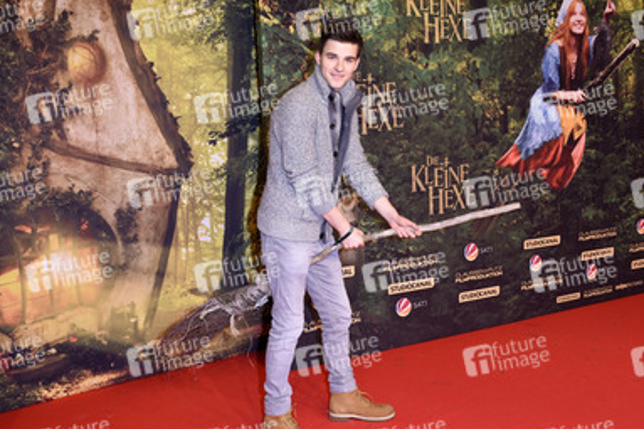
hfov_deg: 47.8
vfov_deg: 32.9
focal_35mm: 41
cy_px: 230
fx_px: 726
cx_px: 361
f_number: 6.3
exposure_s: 1/60
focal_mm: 23
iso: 400
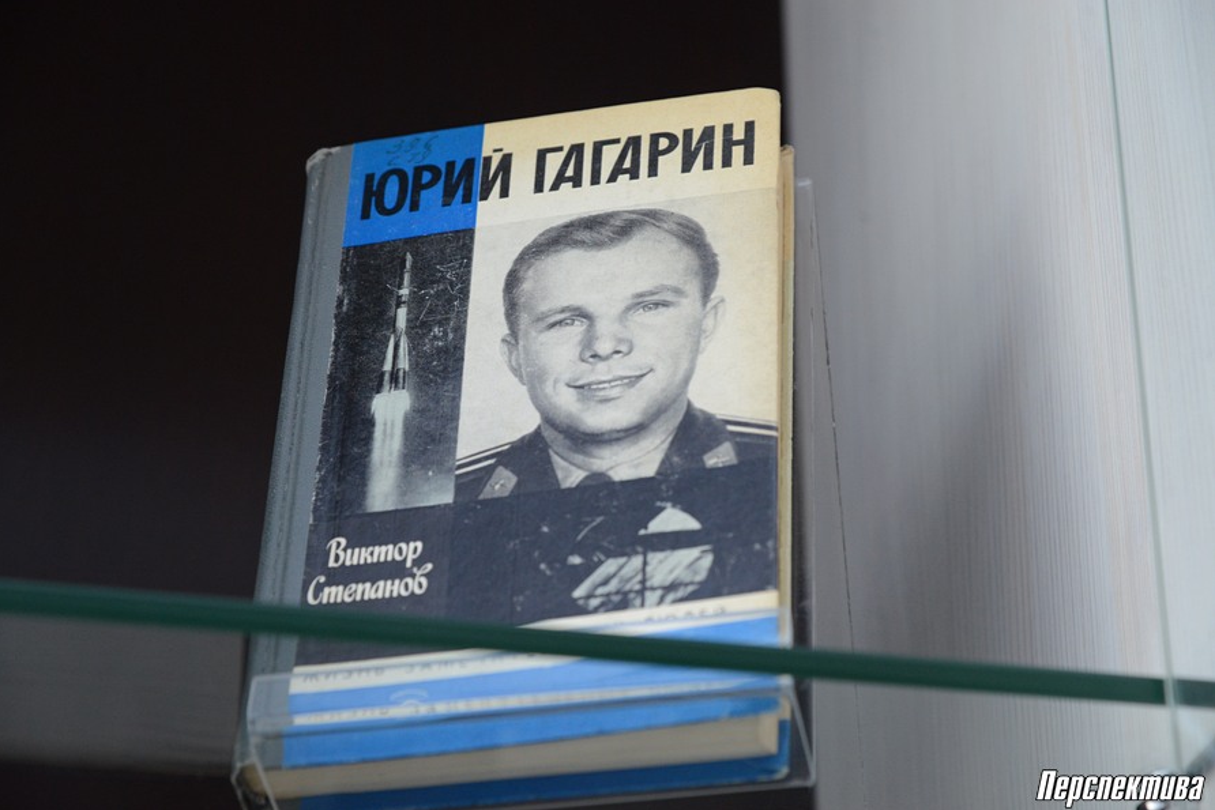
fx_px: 4084
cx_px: 604
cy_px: 407
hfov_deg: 16.9
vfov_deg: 11.3
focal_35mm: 121
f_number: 6.3
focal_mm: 120
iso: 2000
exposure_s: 1/250
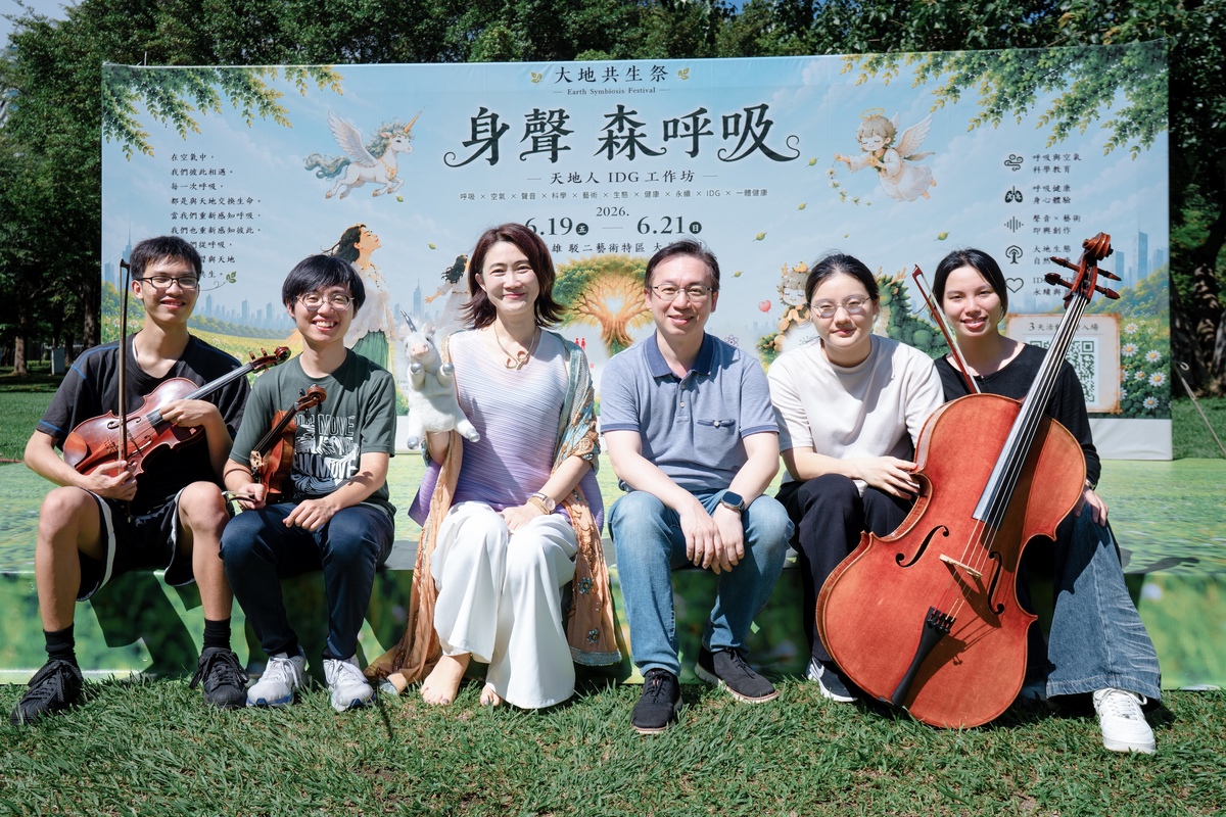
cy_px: 408
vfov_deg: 38.9
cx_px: 613
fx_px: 1158
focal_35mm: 34
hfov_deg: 55.8
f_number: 7.1
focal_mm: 34
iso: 100
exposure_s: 1/250
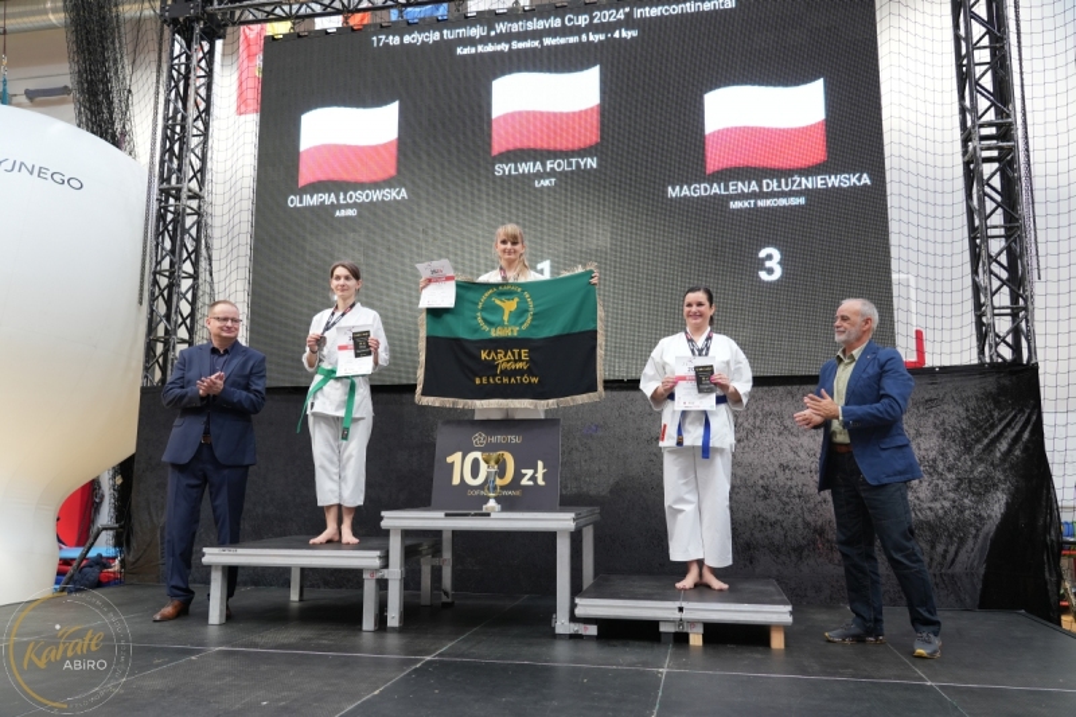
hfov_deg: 69.4
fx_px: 777
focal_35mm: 26
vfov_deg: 49.5
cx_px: 538
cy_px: 358
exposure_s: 1/160
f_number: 4
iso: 800
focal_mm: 26
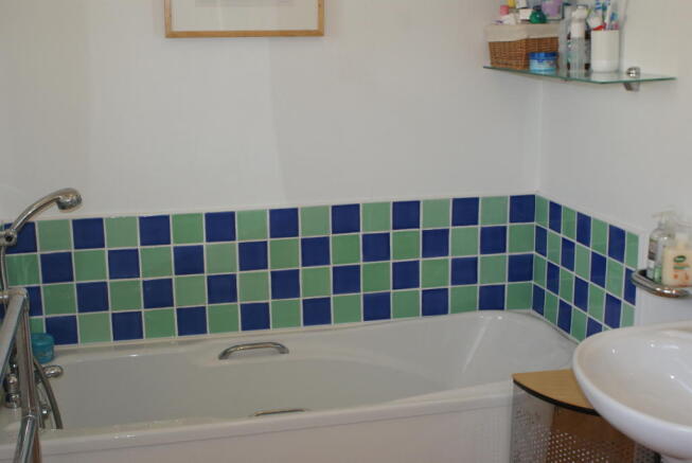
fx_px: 866
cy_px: 232
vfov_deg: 29.9
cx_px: 346
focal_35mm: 45
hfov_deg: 43.6
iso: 400
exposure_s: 1/60
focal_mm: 30
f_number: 5
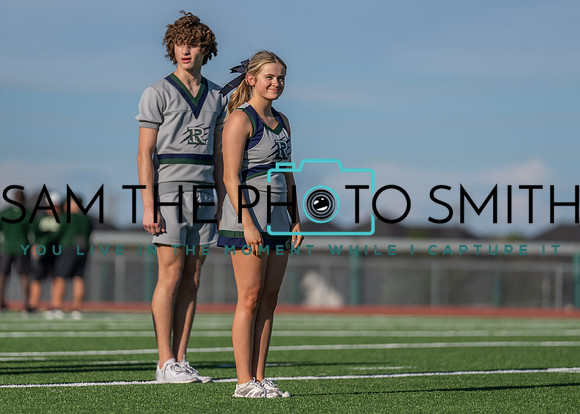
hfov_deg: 7.6
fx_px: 4372
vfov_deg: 5.4
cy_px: 179
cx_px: 240
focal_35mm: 265
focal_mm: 200
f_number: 2.8
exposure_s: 1/3200
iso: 100
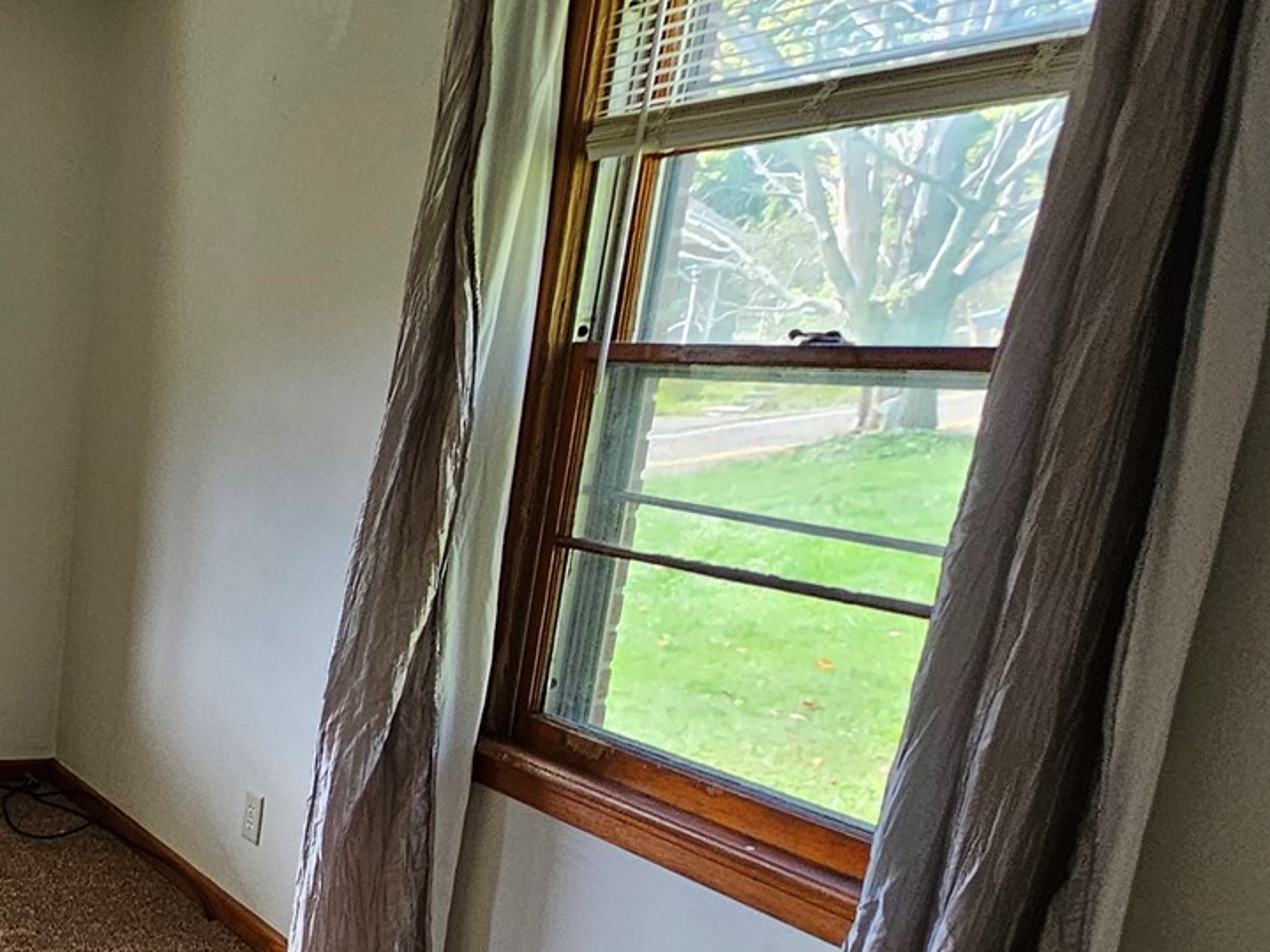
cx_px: -512
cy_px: 665
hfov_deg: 32.0
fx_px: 1357
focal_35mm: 37
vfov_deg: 38.1
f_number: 2.2
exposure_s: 1/77.4
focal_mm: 2.2
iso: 100
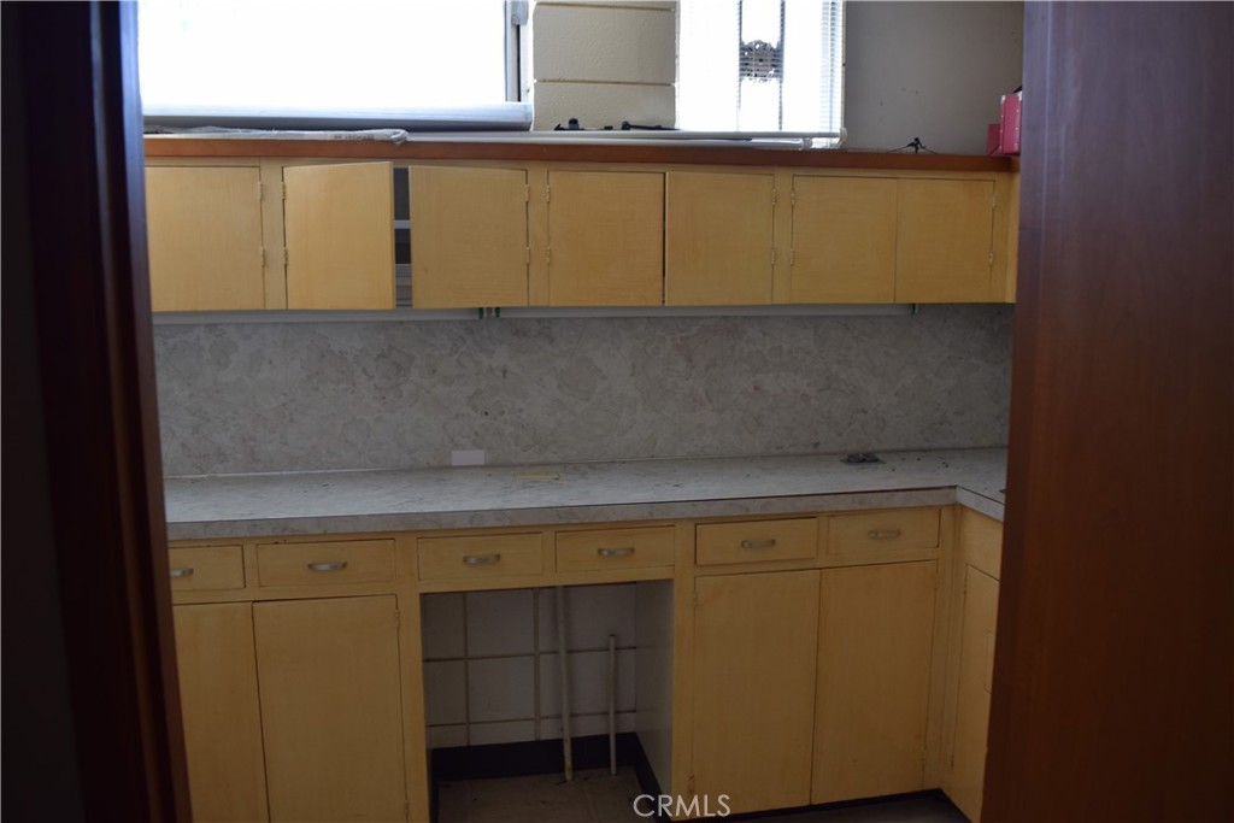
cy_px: 412
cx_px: 617
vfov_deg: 47.9
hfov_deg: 67.4
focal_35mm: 27
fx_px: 926
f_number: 4.5
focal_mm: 18
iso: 400
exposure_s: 1/80
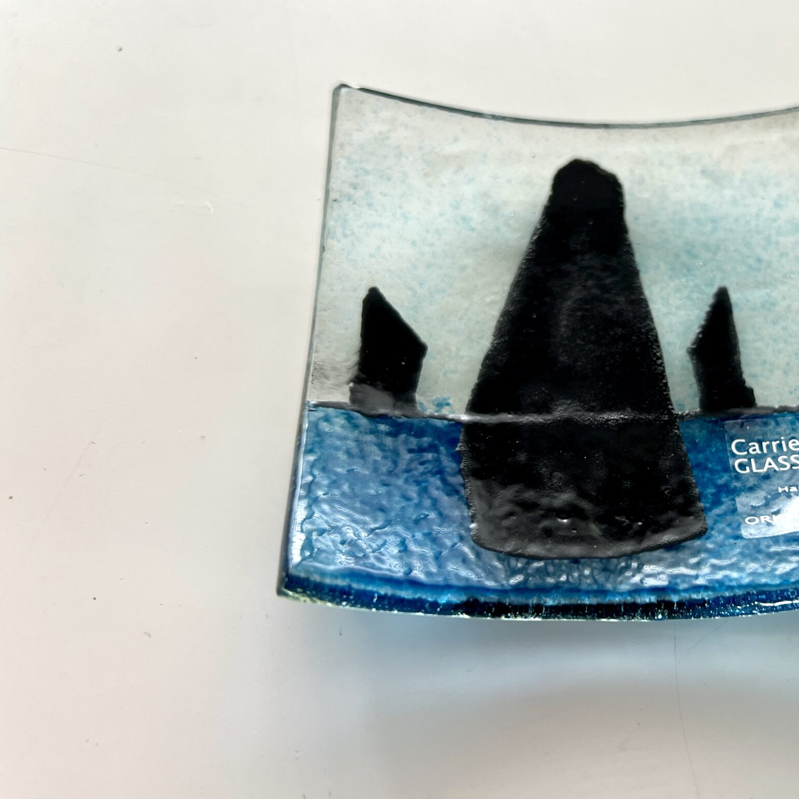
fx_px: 992
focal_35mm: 38
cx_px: 646
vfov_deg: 43.9
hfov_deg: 41.8
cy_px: 388
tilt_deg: -58.0
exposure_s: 1/121
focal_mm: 5.7
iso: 80
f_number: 1.5
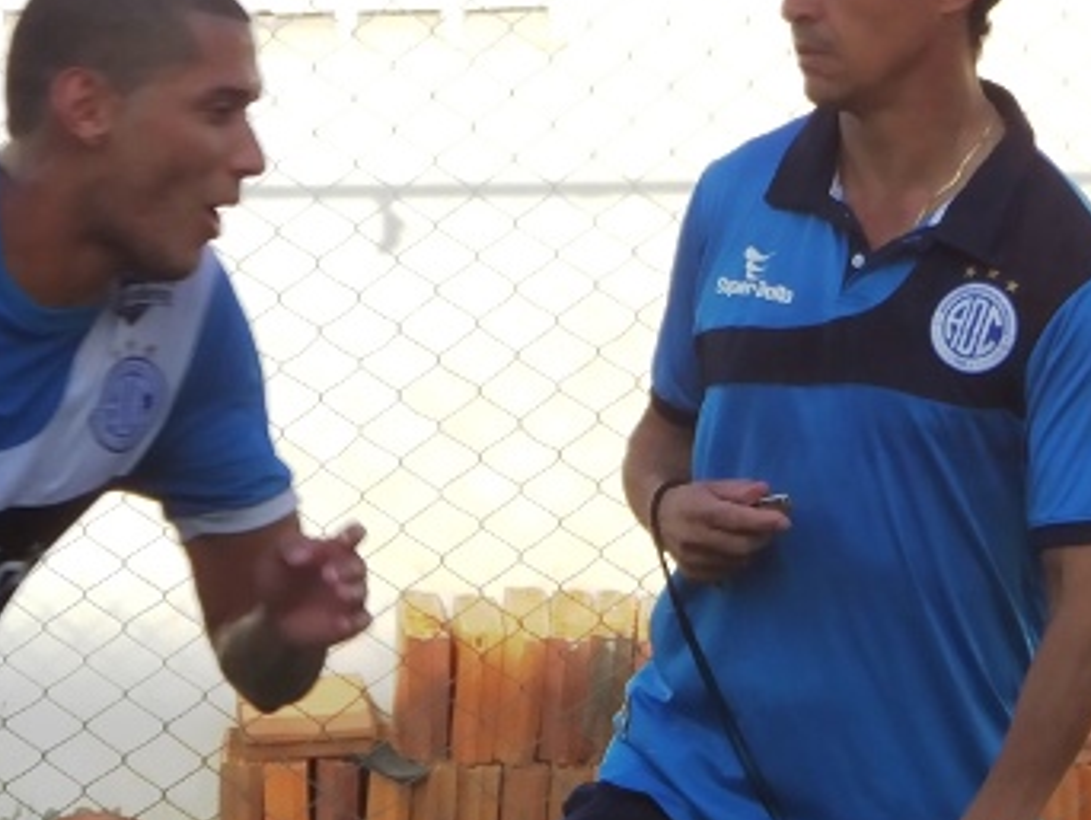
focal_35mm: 572
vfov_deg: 2.6
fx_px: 18041
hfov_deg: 3.5
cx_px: 670
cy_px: 613
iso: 100
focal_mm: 49.7
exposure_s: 1/500
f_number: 5
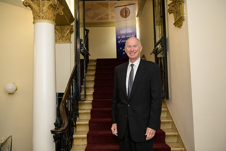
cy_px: 76
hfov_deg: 55.8
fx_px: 213
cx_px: 113
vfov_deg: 38.9
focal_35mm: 34
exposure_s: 1/125
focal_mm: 34
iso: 1000
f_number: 3.2
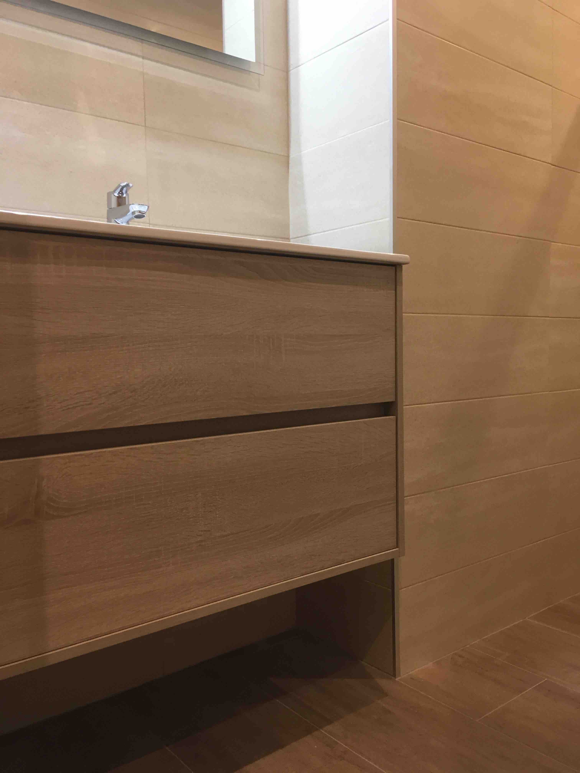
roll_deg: +0.2
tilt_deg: -4.3
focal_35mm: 29
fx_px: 648
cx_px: 290
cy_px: 386
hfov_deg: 48.2
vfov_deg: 61.7
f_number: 2.2
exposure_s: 1/33
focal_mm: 4.15
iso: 100
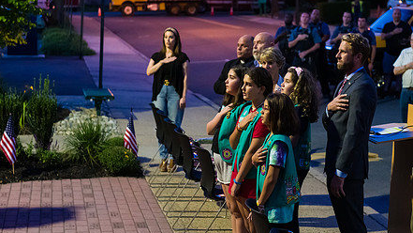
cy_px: 103
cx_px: 258
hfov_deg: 26.4
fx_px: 876
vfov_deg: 15.1
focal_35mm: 80
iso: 3200
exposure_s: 1/50
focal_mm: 58
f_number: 3.2
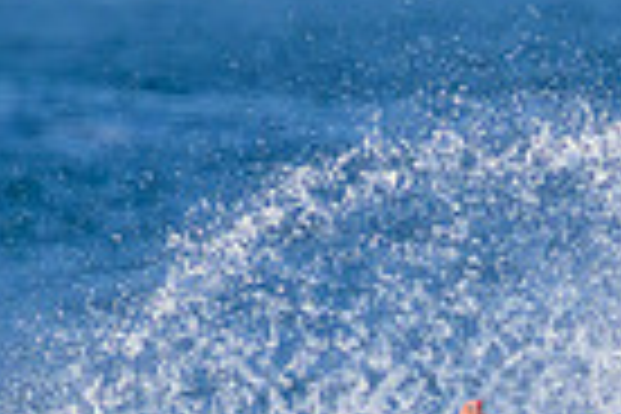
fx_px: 57869
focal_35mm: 3355
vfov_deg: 0.4
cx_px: 760
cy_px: 767
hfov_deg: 0.6
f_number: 11
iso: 2000
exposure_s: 1/2000
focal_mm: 800
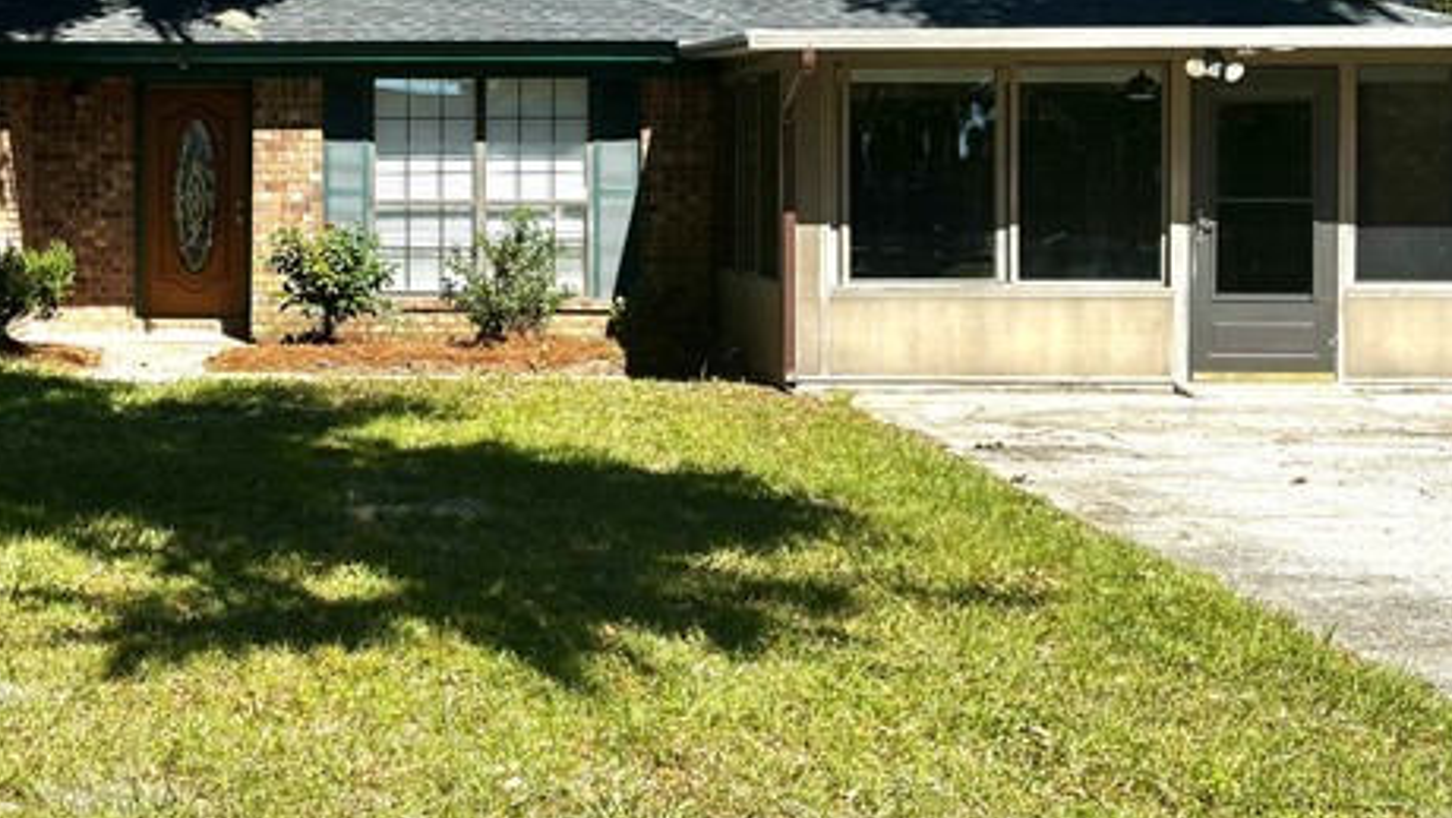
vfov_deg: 19.0
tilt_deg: +0.8
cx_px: 303
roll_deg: +0.1
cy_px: 171
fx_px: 2426
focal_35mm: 63
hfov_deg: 32.5
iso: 50
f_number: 1.6
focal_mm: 5.96
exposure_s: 1/2857
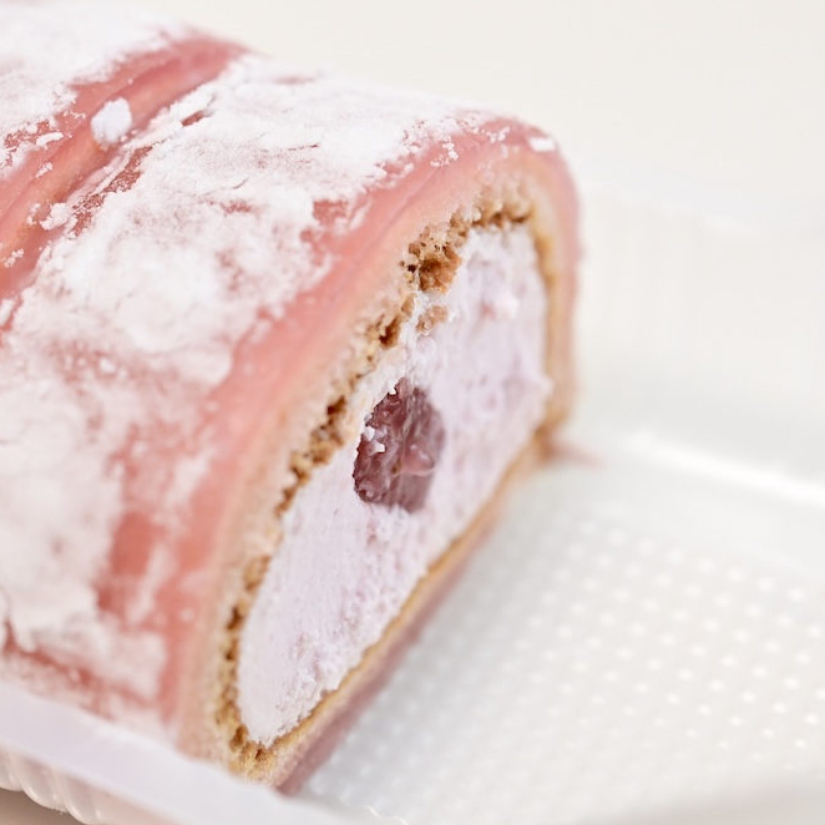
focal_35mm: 77
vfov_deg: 22.5
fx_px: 2076
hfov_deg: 22.5
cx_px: 378
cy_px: 414
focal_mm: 60
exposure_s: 1/125
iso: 6400
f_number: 8
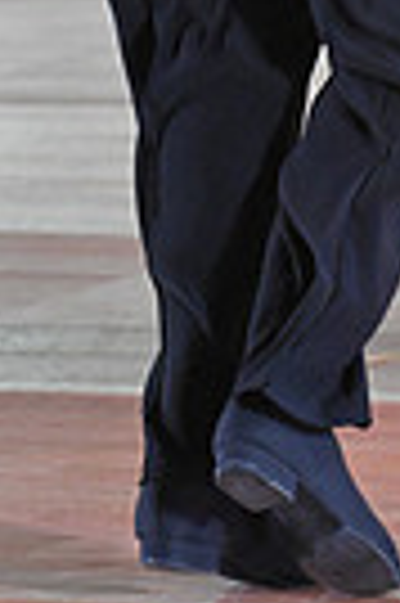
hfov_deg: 2.4
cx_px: 537
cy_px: -436
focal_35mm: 564
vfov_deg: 3.6
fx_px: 9424
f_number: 5
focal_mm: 130
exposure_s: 1/400
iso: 5000
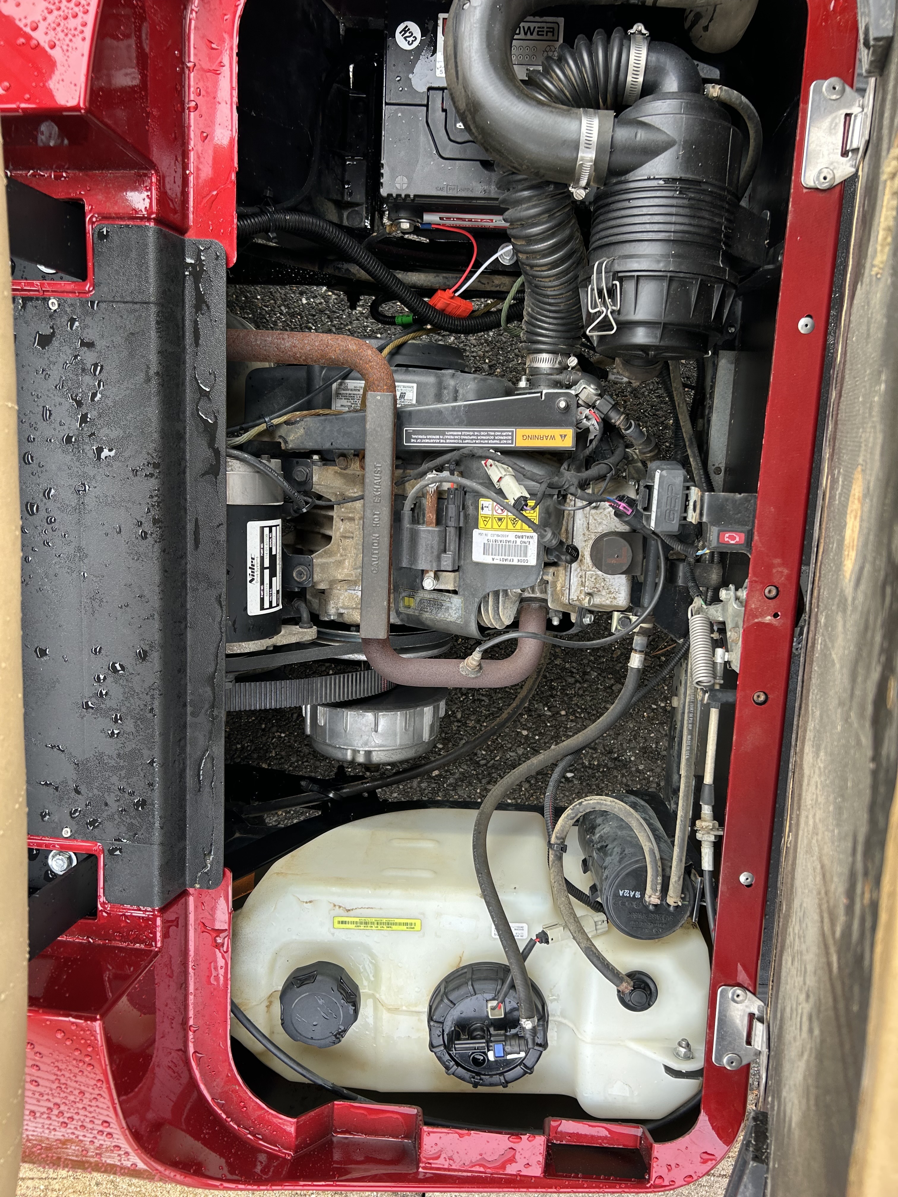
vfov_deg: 67.3
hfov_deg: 53.1
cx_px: 449
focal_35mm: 26
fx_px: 899
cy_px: 598
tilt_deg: -78.5
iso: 40
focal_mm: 5.7
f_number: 1.5
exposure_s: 1/150
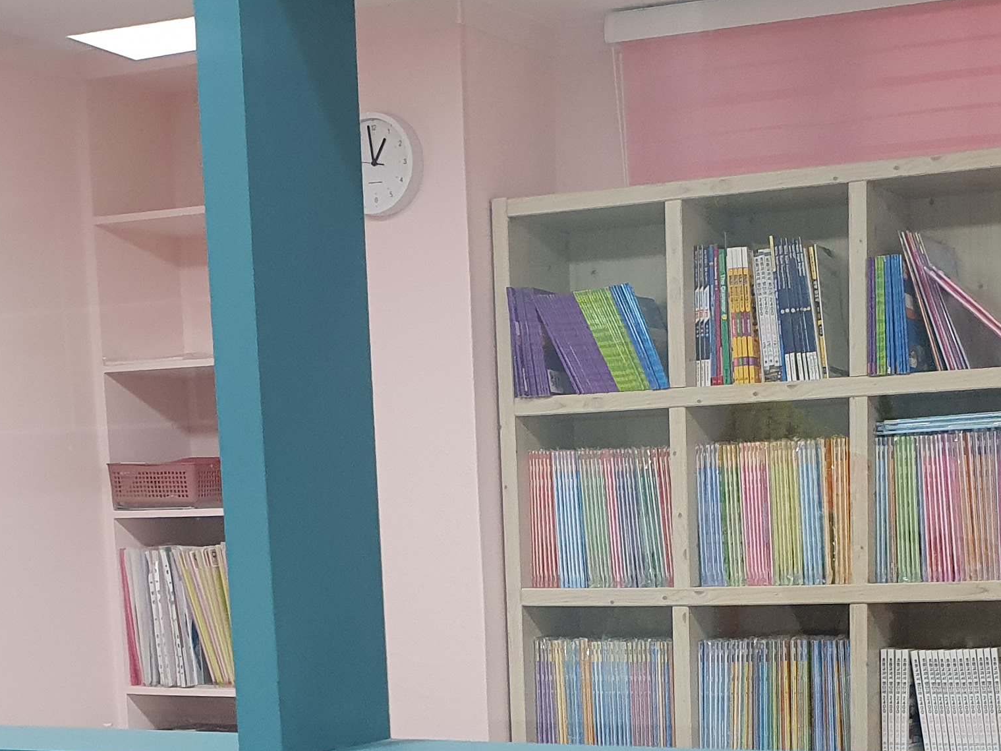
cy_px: 846
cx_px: 656
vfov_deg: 20.2
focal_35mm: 69
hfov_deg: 28.0
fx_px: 1995
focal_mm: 4.32
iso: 250
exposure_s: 1/120
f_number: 2.4
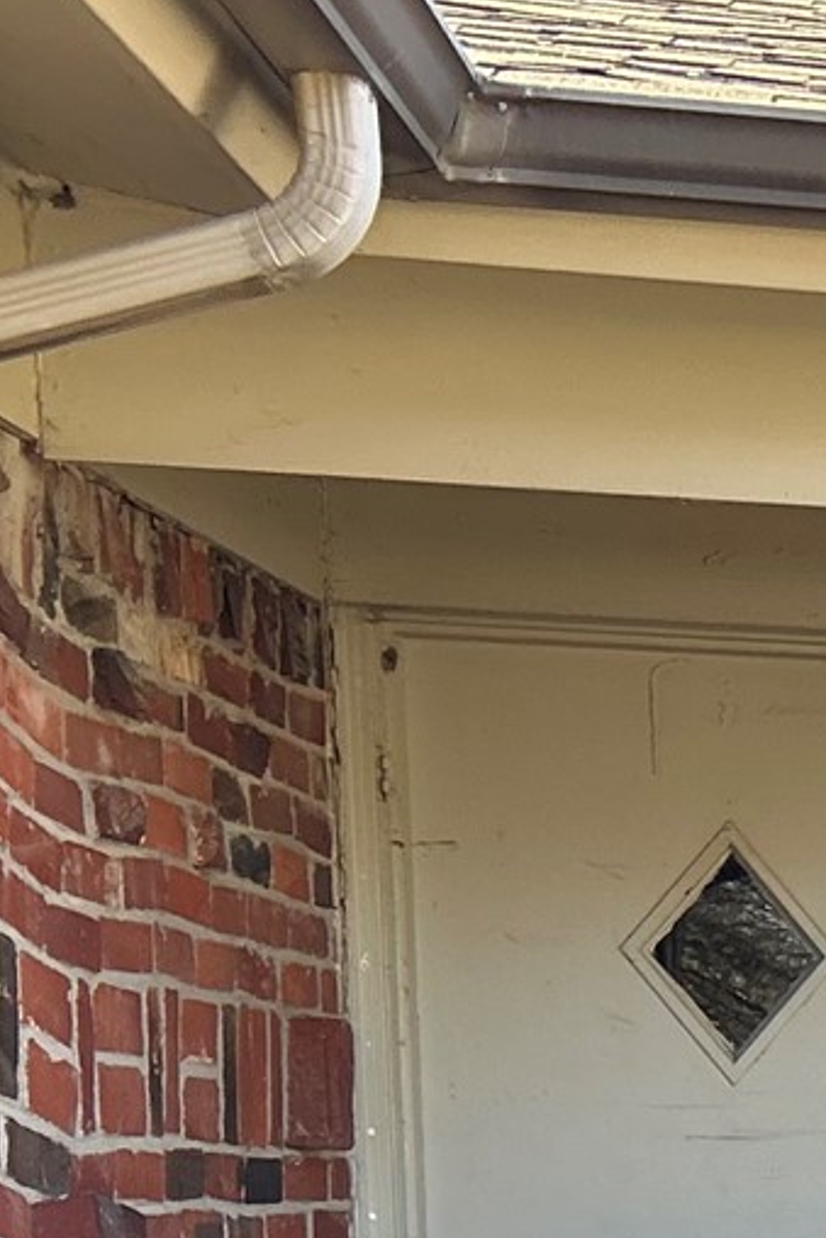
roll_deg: +0.5
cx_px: 2203
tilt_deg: -5.8
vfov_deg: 17.5
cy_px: 1643
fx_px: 3749
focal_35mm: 109
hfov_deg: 10.3
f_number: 1.5
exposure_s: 1/216
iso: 40
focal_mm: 5.7
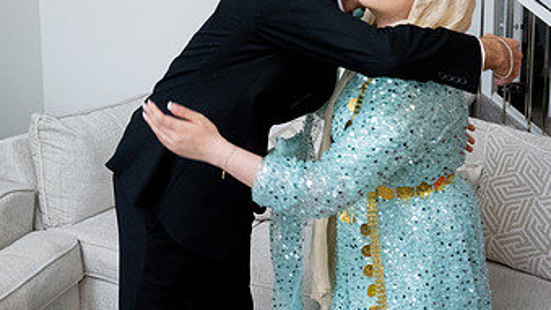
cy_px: 43
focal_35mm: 43
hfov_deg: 47.2
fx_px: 628
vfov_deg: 27.0
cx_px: 317
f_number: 9
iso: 5000
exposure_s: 1/160
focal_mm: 24
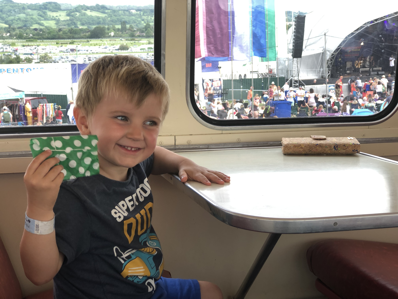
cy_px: 150
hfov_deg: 33.8
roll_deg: +1.6
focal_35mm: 57
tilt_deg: -10.4
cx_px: 199
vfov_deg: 25.7
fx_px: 655
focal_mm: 6.6
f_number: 2.8
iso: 40
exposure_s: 1/120
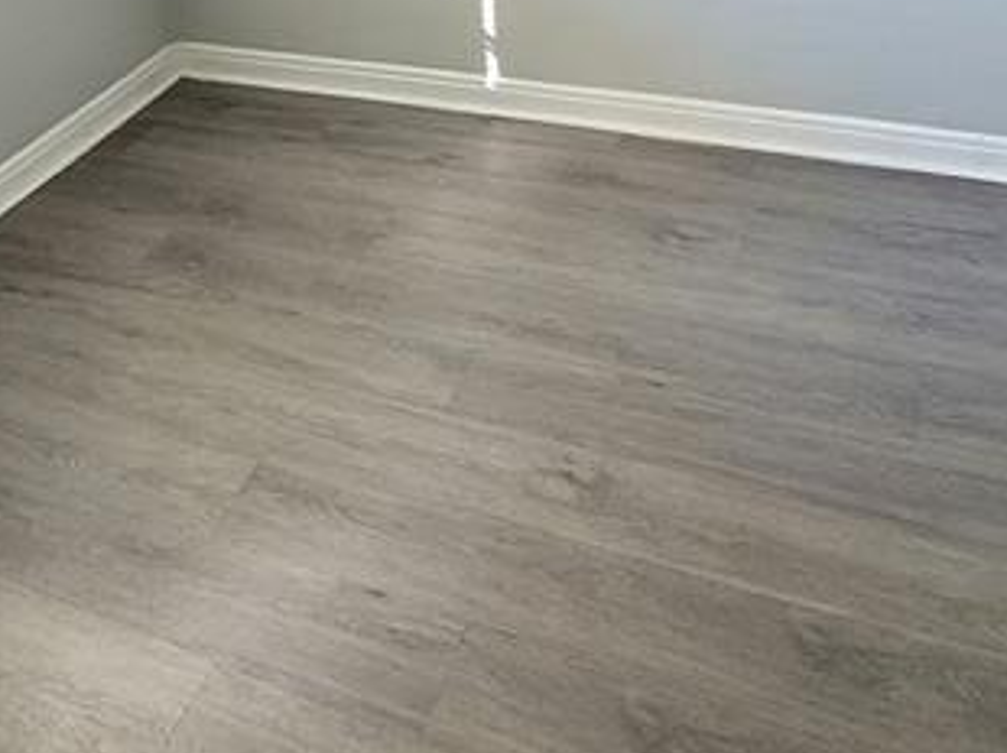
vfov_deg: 29.7
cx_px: 127
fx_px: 1250
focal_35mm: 43
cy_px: -104
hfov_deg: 40.9
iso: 320
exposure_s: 1/60
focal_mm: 1.74
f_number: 2.2
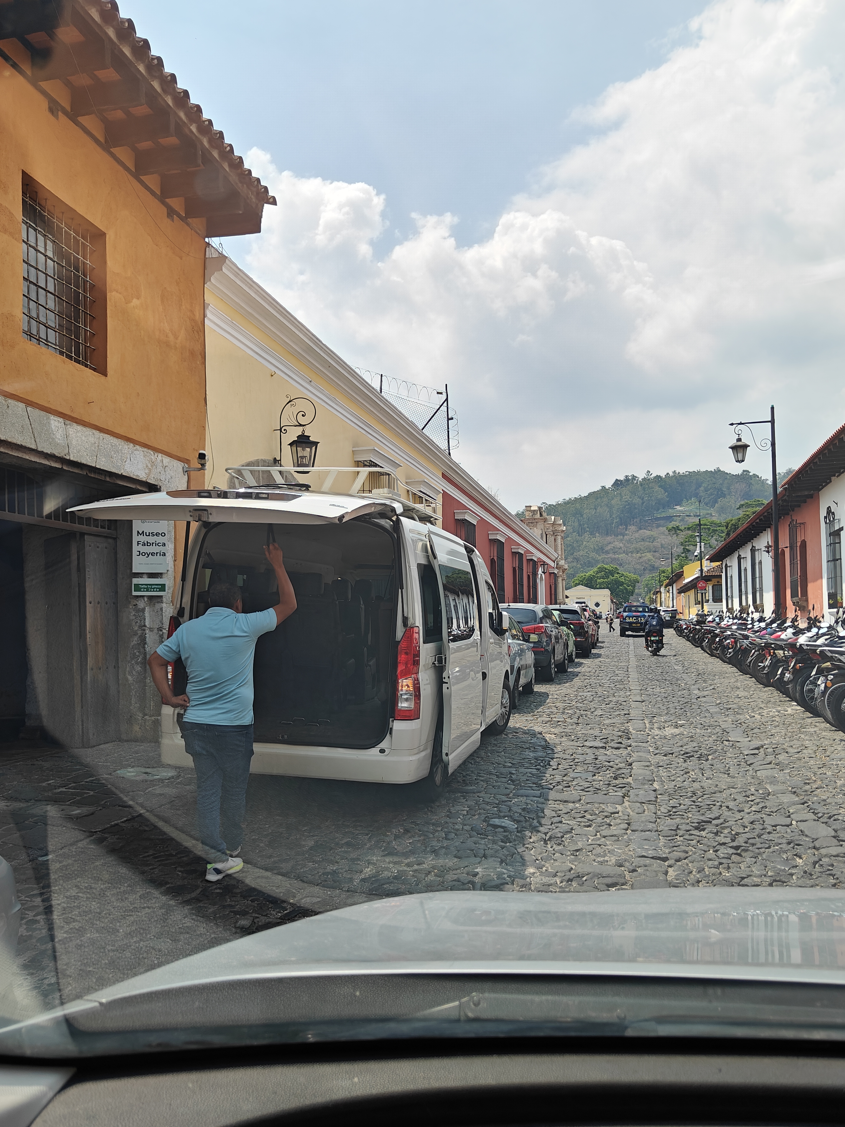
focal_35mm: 27
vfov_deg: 65.2
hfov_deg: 51.3
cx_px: 404
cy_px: 617
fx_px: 879
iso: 64
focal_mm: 5.59
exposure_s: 1/4015
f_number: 1.8
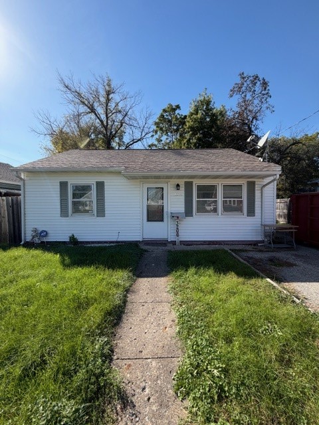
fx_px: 172
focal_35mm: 14
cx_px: 160
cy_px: 212
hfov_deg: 85.7
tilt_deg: -1.5
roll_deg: +0.0
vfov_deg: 102.1
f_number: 2.2
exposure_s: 1/770
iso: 40
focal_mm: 2.22
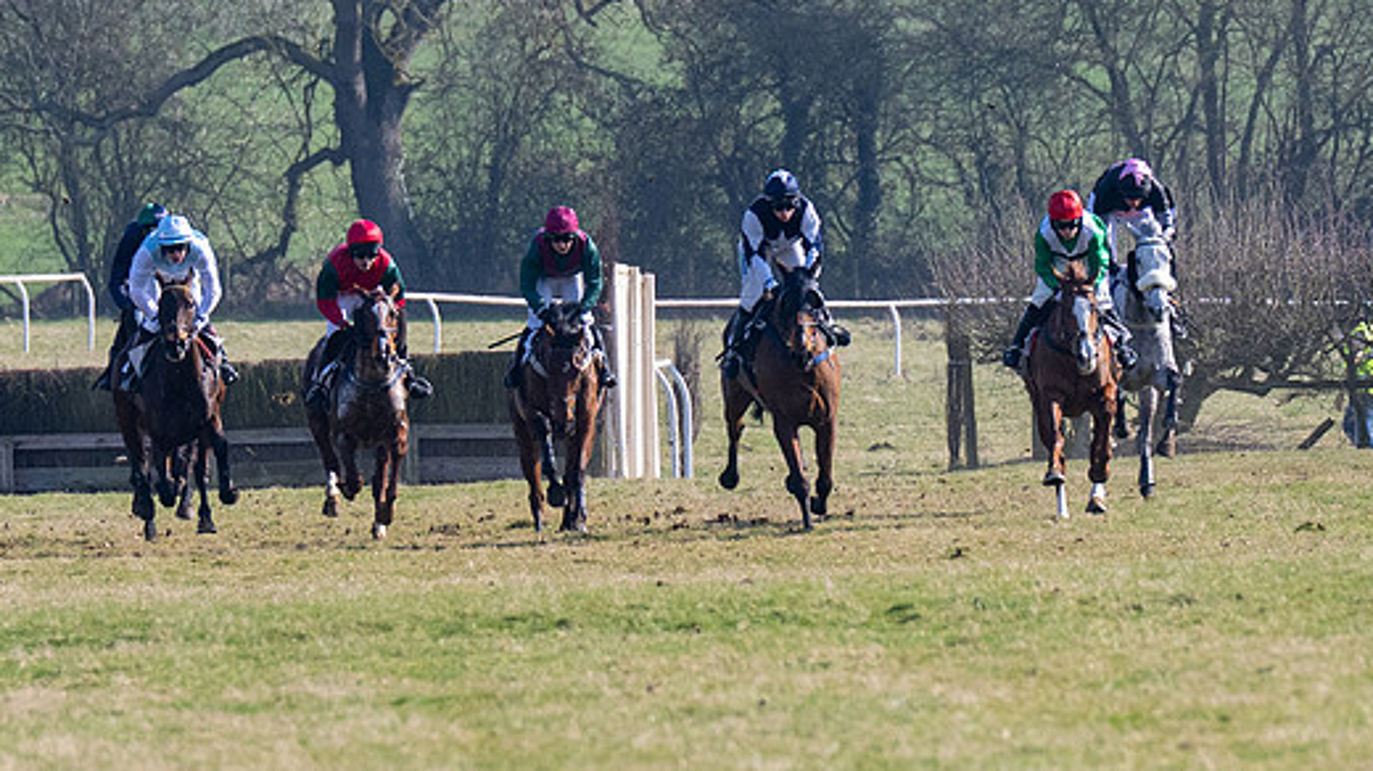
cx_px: 719
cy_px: 401
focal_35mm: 784
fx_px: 28531
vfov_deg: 1.5
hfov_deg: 2.8
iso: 400
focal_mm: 200
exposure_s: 1/3200
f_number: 4
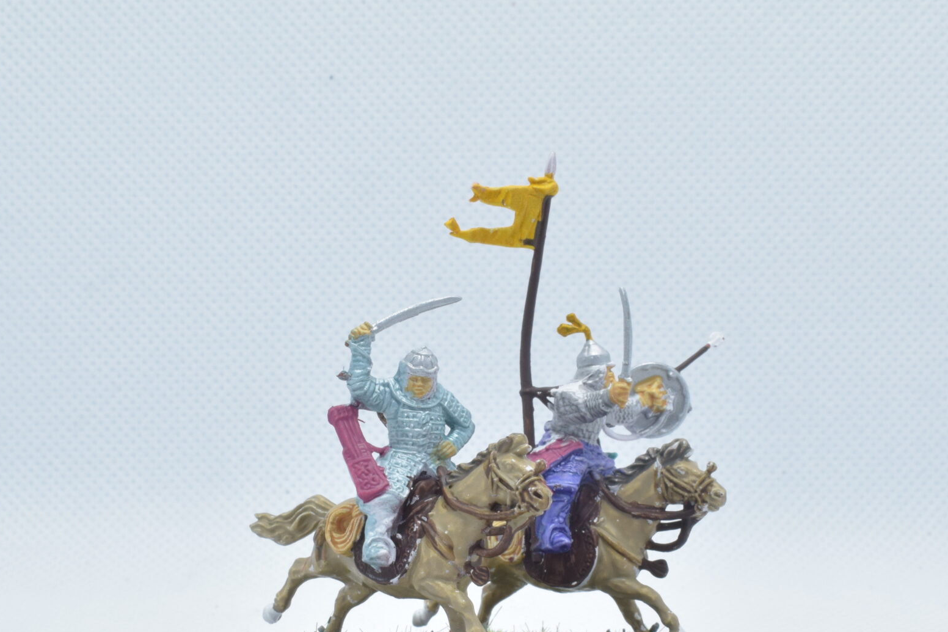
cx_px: 451
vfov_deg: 20.2
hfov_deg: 30.1
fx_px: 1760
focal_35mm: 67
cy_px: 456
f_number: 20
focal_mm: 27
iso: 800
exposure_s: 1/60
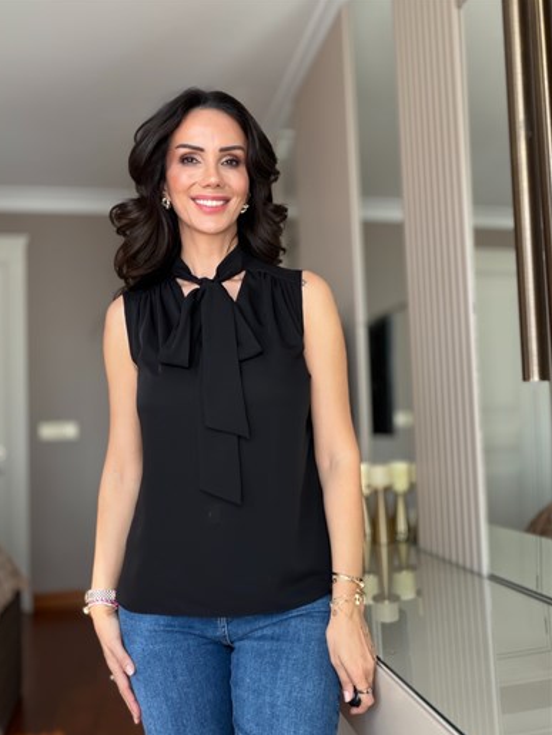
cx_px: 268
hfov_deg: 45.4
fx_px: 659
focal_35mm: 31
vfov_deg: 58.3
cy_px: 374
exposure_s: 1/121
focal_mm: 2.71
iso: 25
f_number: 1.9
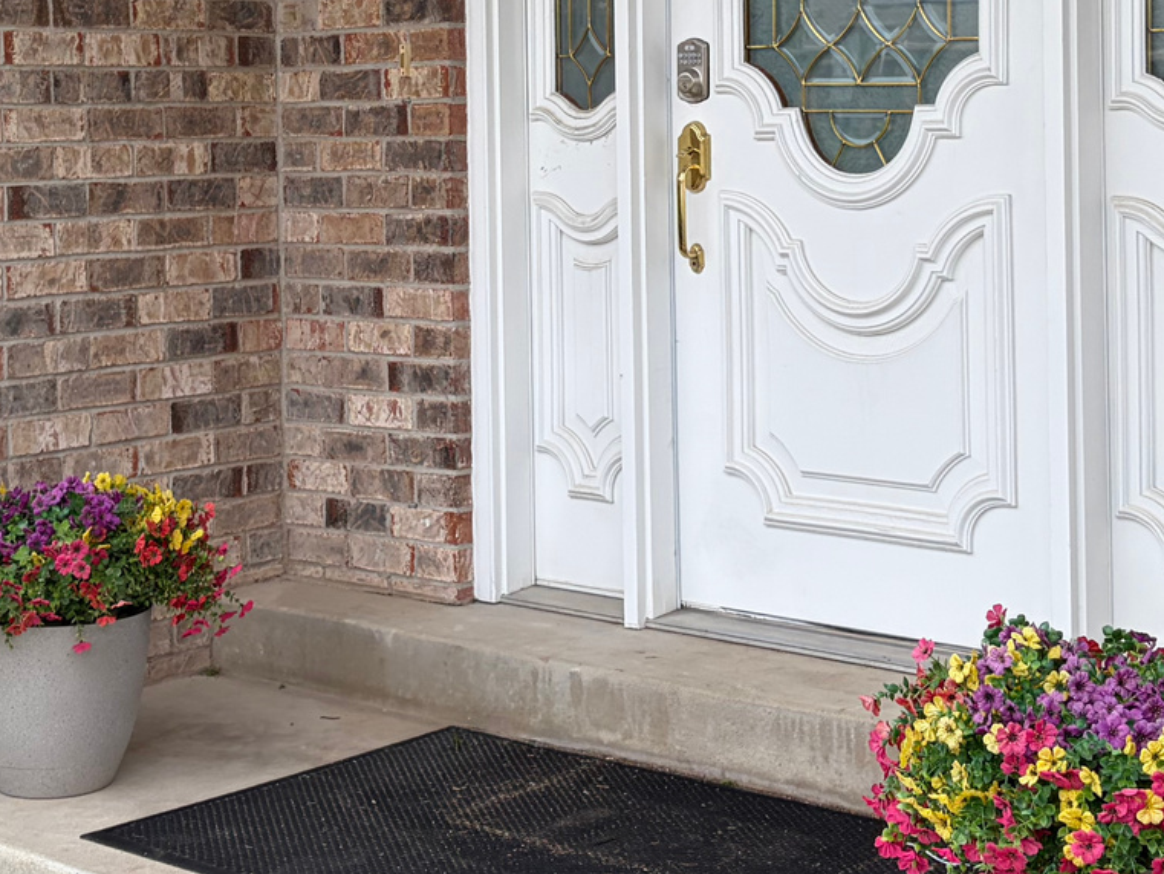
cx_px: 493
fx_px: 2354
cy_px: 170
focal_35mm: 70
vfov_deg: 20.8
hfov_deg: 27.7
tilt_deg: +0.7
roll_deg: +1.0
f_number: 1.6
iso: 50
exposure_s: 1/1587
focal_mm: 5.96
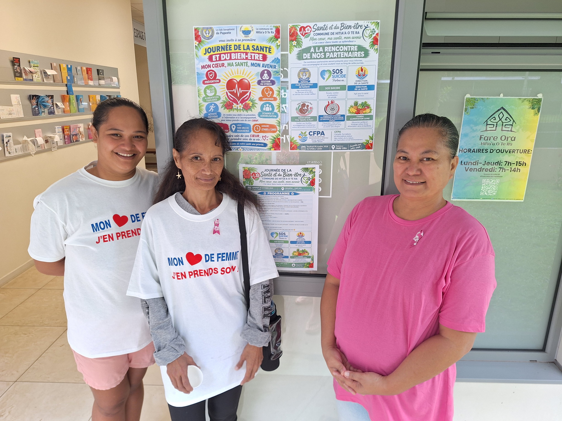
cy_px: 210
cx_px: 281
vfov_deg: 58.9
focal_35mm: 23
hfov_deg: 73.9
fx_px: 373
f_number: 1.8
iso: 80
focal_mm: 5.54
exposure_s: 1/50
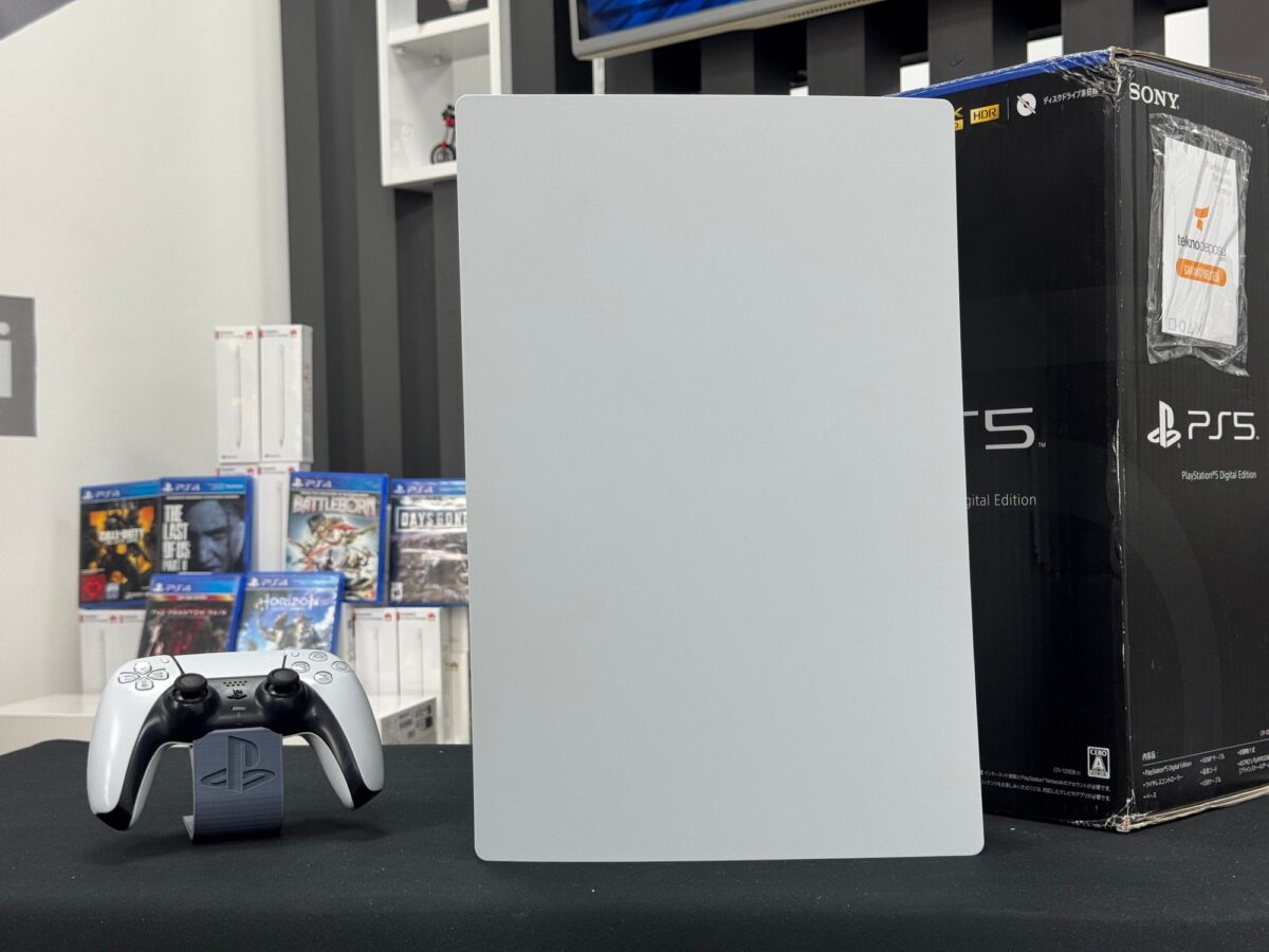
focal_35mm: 48
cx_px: 634
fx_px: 1760
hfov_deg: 39.7
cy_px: 476
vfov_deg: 30.3
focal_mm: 6.76
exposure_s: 1/100
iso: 80
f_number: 1.78
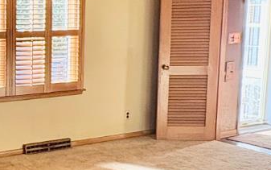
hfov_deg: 26.9
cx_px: -68
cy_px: 79
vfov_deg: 19.7
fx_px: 488
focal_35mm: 66
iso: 100
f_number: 2.2
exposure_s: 1/99
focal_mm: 2.22
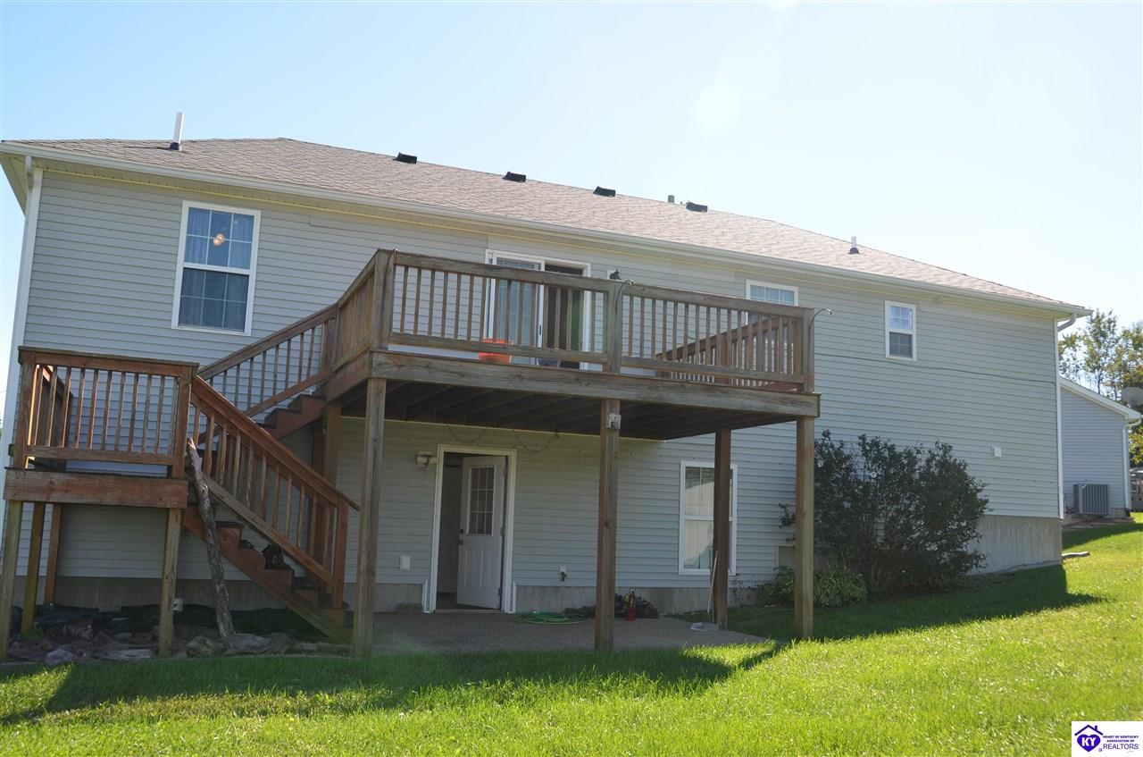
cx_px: 572
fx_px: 950
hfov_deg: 62.0
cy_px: 378
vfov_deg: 43.4
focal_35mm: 30
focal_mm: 20
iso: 100
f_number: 6.3
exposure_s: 1/200
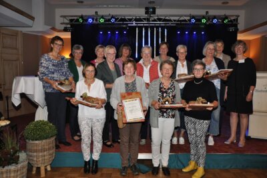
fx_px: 233
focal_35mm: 32
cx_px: 134
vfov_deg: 41.6
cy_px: 89
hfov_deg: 59.5
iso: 800
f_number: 4
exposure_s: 1/60
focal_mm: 21
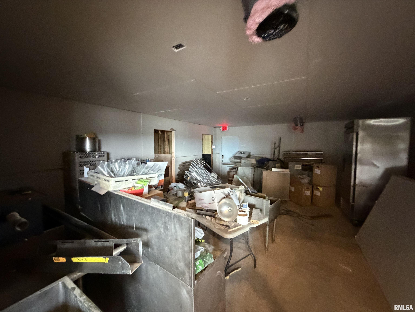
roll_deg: -0.1
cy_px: 156
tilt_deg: -1.2
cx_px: 208
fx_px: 168
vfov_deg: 85.7
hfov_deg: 102.1
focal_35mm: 14
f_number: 2.2
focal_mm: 2.22
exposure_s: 1/40
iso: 1250
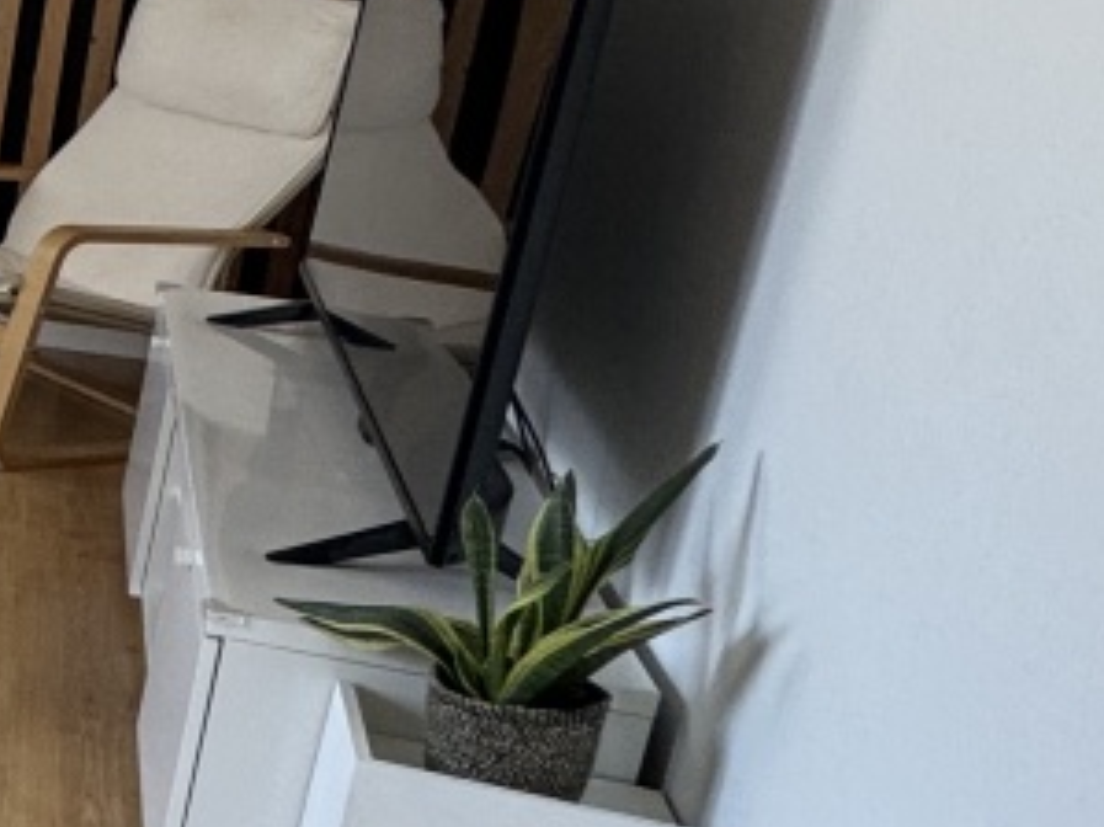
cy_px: 295
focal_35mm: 64
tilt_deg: -15.6
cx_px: -1080
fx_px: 2040
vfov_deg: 22.8
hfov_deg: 19.1
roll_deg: +0.3
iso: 125
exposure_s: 1/99
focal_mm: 2.22
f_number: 2.2
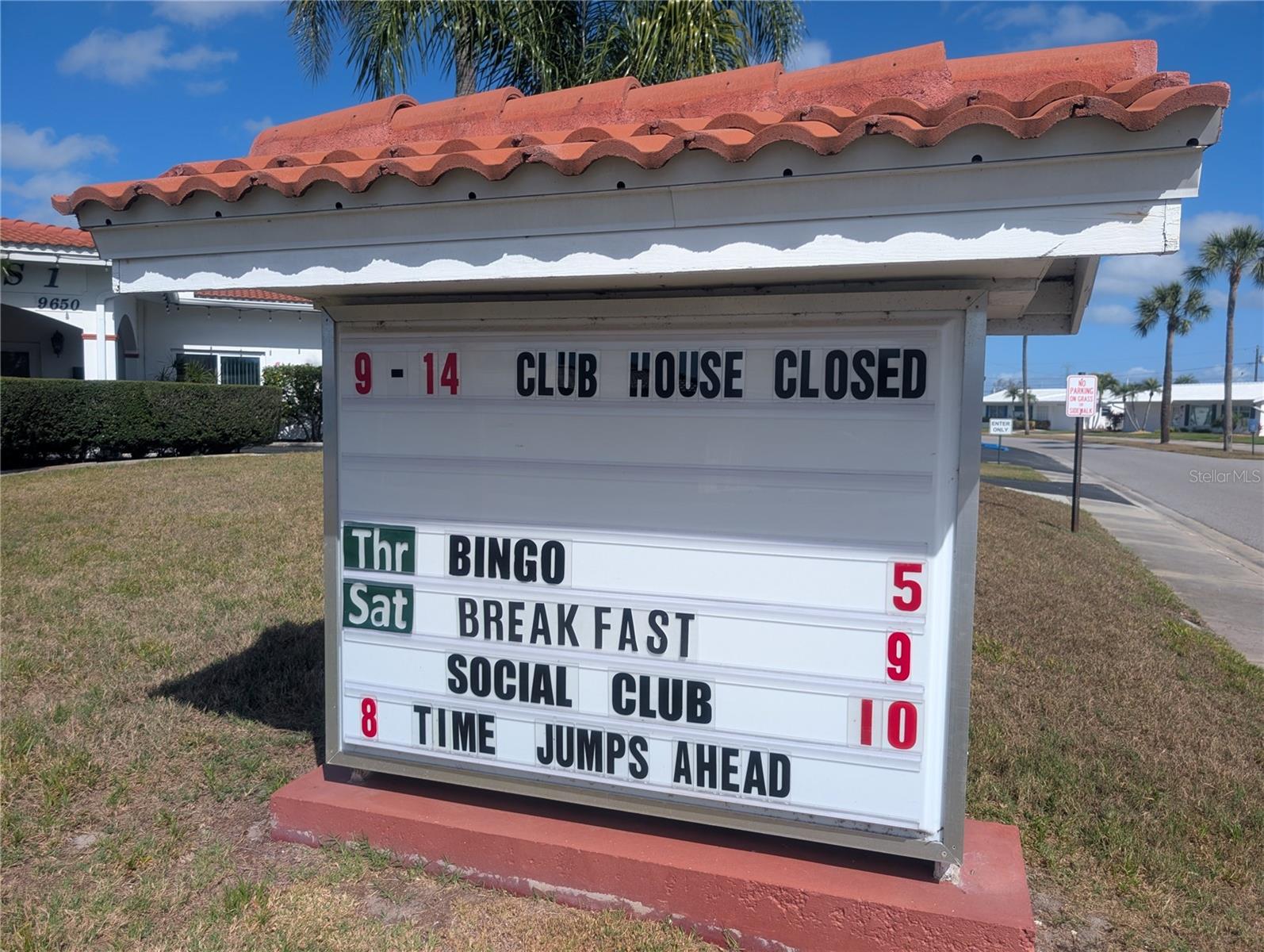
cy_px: 476
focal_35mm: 24
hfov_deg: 71.5
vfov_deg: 56.9
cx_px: 632
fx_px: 878
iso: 21
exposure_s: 1/1745
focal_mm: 6.9
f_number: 1.68
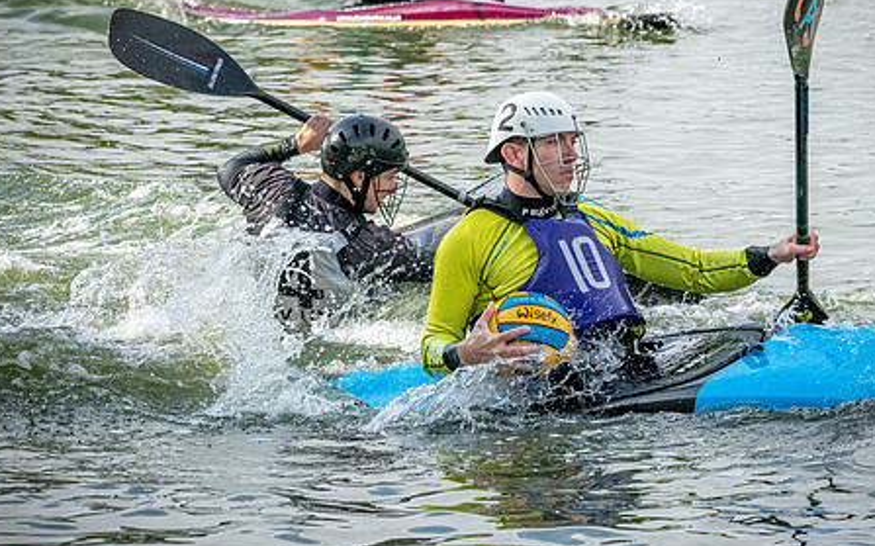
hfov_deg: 7.4
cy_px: 260
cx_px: 496
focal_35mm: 285
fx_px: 6794
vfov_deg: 4.6
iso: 3200
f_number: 10
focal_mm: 185
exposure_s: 1/3200
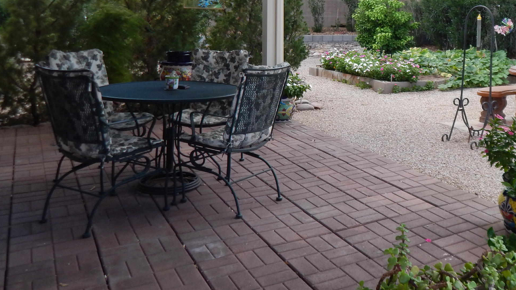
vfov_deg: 29.6
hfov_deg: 49.9
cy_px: 50
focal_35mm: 39
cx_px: 374
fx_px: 534
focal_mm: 4
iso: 125
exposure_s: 1/250
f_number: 3
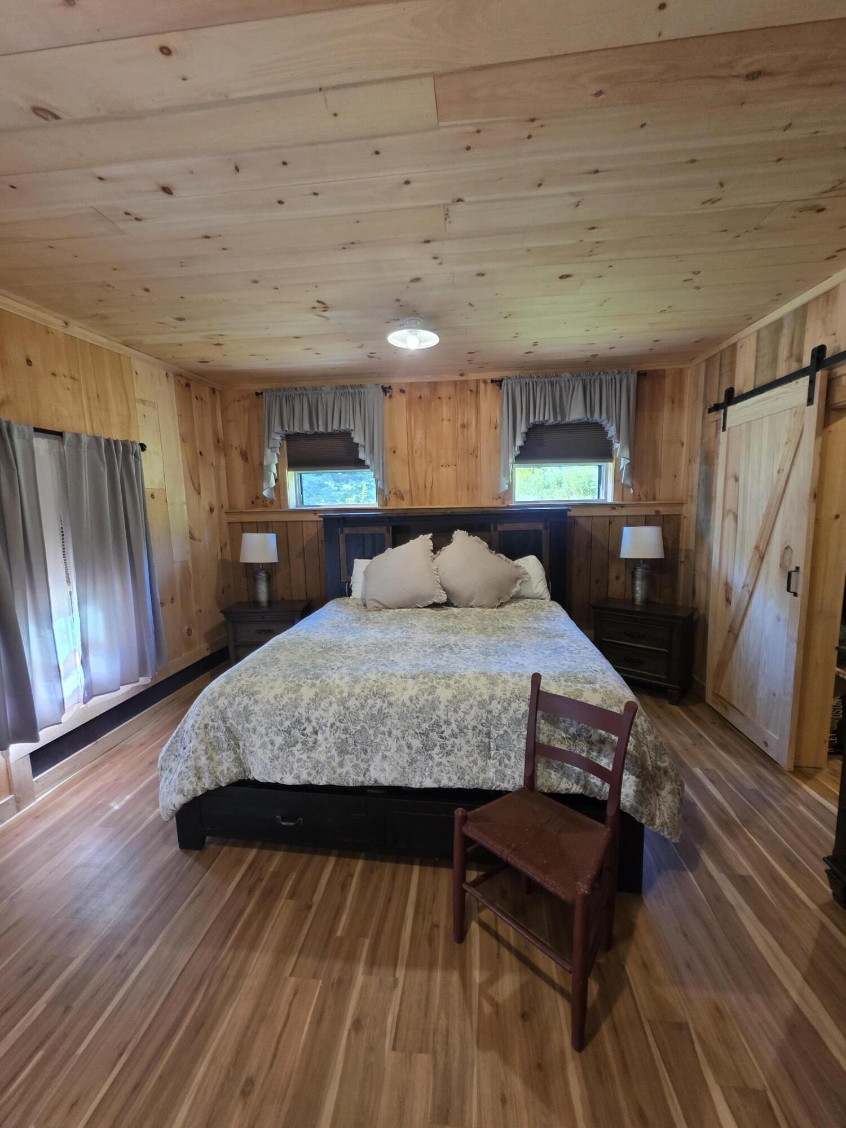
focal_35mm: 13
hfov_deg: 89.9
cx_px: 423
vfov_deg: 106.2
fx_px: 424
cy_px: 564
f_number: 1.9
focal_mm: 2.2
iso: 320
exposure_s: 1/60
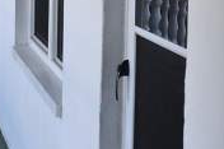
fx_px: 932
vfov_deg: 9.0
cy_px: -16
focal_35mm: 150
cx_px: -73
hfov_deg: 13.2
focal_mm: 22
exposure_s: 1/250
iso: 400
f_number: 8
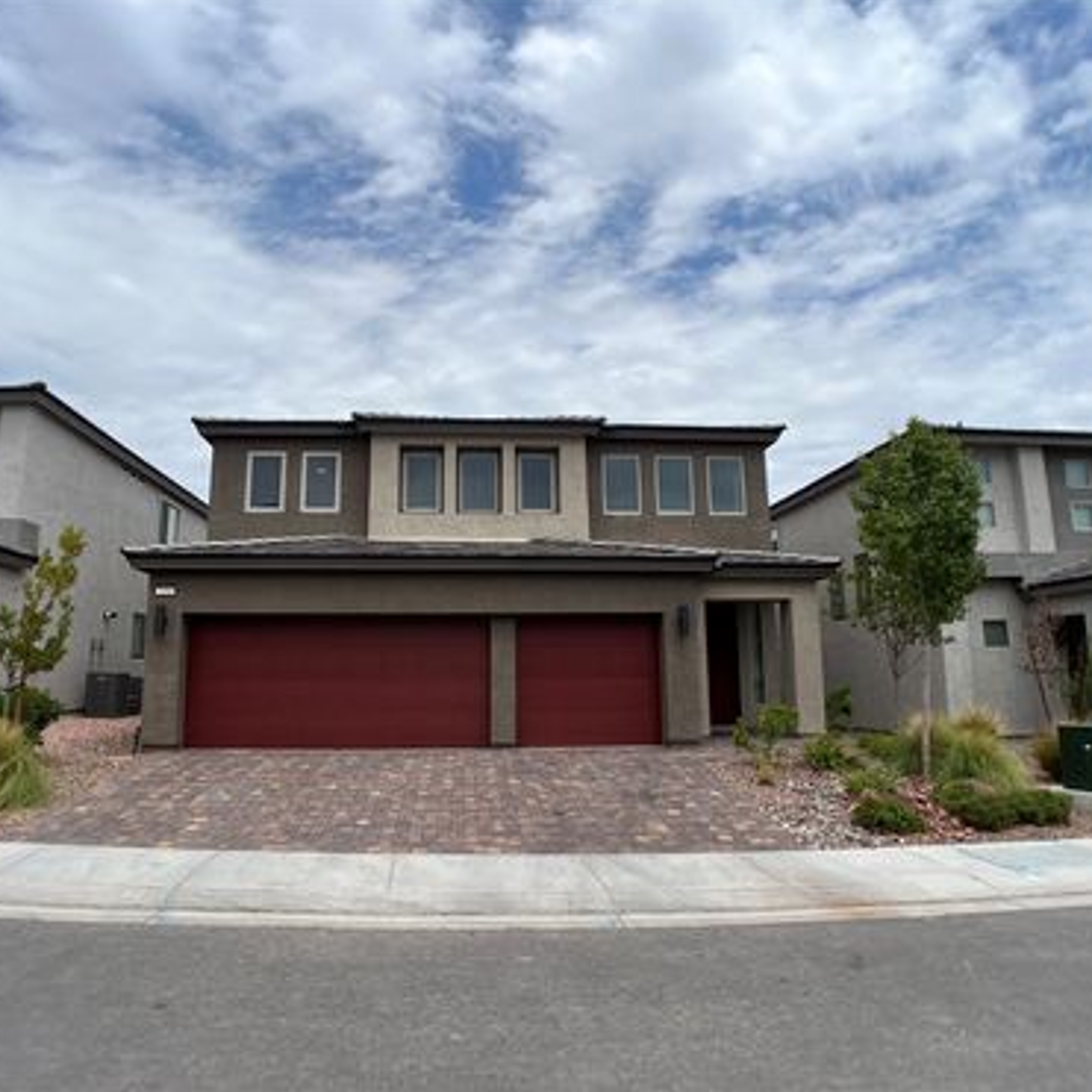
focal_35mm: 31
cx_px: 503
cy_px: 543
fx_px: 1106
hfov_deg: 52.5
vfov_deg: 52.5
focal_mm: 5.1
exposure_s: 1/6173
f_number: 1.6
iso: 50
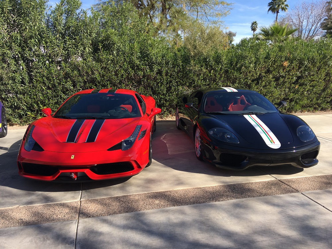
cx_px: 166
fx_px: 278
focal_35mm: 29
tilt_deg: -11.3
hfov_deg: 61.7
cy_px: 124
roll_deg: -1.8
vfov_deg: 48.2
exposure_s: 1/657
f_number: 2.2
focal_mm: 4.15
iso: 25
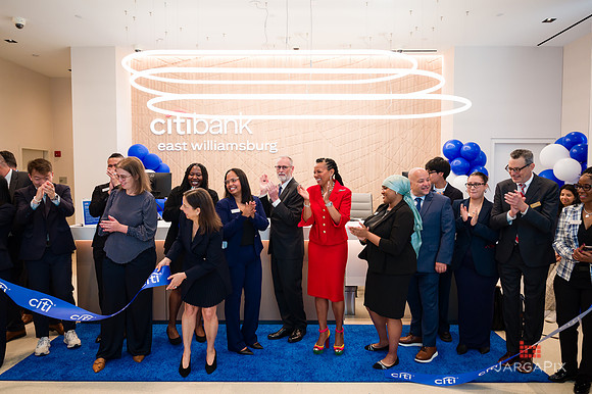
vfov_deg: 52.4
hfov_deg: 73.0
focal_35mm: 24
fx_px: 400
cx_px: 296
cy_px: 197
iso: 800
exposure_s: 1/200
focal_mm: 24
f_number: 4
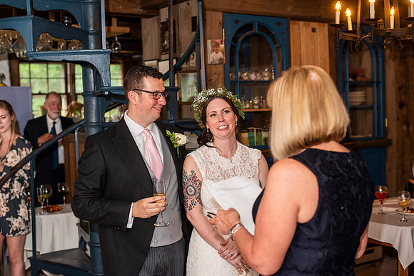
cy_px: 138
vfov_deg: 27.0
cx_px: 207
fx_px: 575
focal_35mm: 50
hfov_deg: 39.6
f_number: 3.2
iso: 500
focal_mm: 50
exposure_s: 1/100
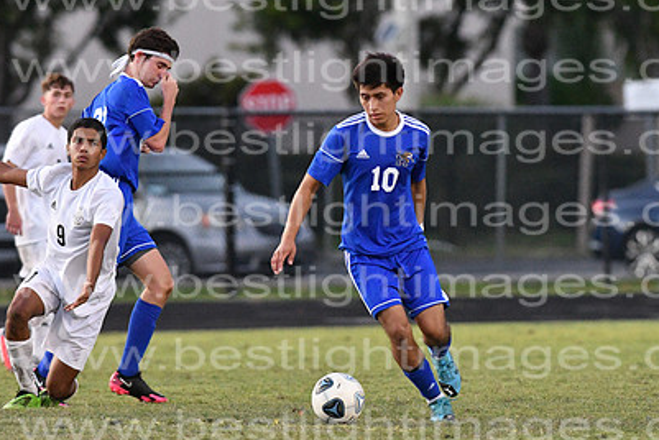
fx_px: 11925
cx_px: 389
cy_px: 250
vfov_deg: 2.1
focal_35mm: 651
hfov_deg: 3.2
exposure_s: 1/800
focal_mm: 300
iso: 6400
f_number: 4
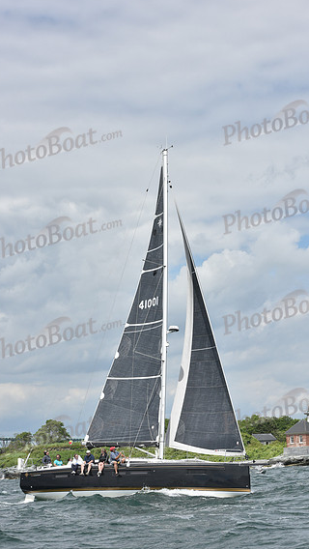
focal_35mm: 92
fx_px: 1338
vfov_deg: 23.2
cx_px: 172
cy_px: 274
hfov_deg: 13.2
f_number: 9
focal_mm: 86
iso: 250
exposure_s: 1/1000
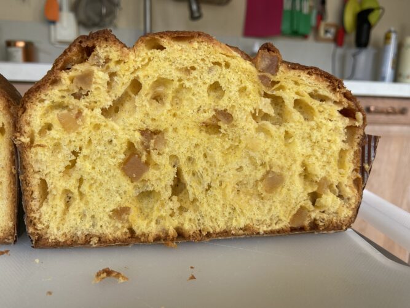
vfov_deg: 53.0
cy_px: 154
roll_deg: -3.0
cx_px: 205
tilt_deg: -11.5
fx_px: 308
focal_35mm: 26
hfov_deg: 67.3
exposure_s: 1/122
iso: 64
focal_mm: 4.25
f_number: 1.8
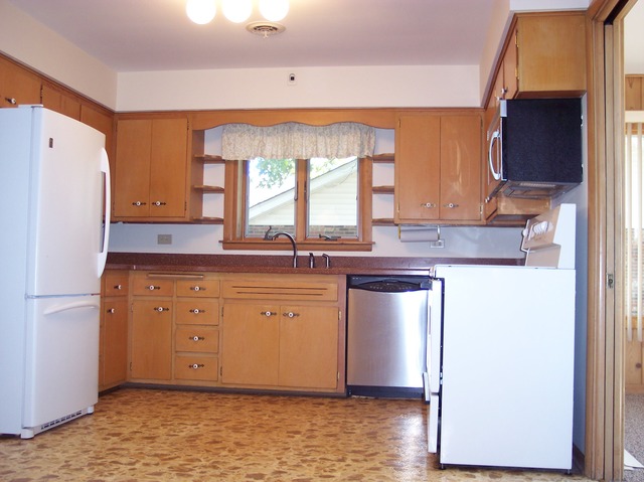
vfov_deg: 37.7
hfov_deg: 49.0
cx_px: 322
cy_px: 241
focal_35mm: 38
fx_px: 706
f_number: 2.8
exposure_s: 1/30
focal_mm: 8
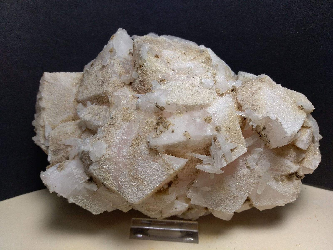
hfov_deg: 67.3
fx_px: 250
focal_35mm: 26
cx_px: 166
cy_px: 125
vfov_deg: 53.1
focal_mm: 3.54
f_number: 2
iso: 122
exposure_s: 1/60
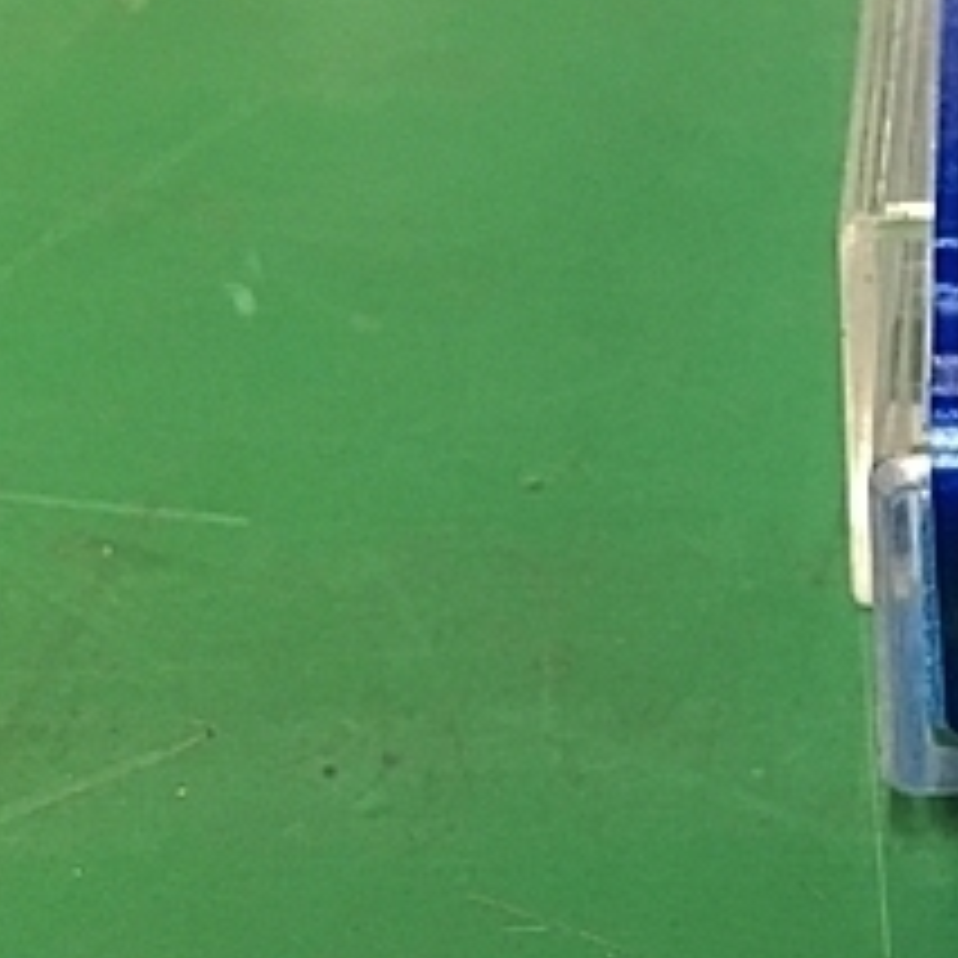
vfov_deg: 22.4
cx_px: 1133
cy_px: 576
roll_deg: -2.8
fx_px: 2411
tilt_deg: -39.0
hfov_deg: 21.0
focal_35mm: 77
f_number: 2.2
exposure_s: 1/30
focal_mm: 4.15
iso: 160
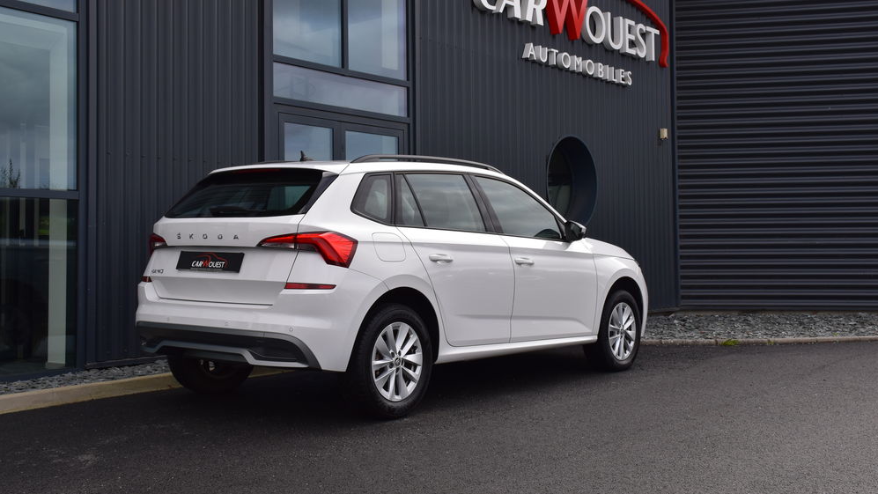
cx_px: 439
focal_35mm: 41
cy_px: 202
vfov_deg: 29.0
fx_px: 955
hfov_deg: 49.4
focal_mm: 26
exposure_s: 1/250
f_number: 10
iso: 400
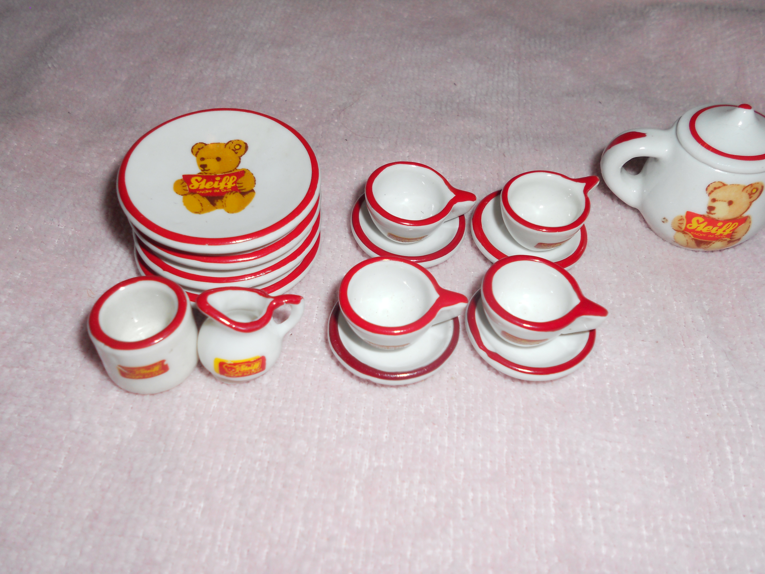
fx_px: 707
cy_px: 287
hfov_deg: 56.8
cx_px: 382
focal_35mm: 32
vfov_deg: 44.2
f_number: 8.8
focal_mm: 5.8
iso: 80
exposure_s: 1/25
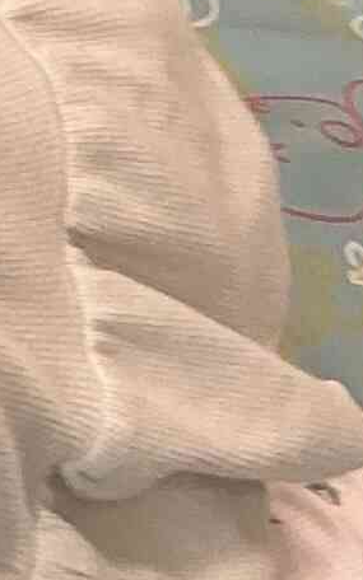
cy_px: -214
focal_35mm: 272
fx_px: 4305
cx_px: -1513
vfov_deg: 7.6
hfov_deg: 4.2
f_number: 1.8
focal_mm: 3
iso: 64
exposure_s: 1/120
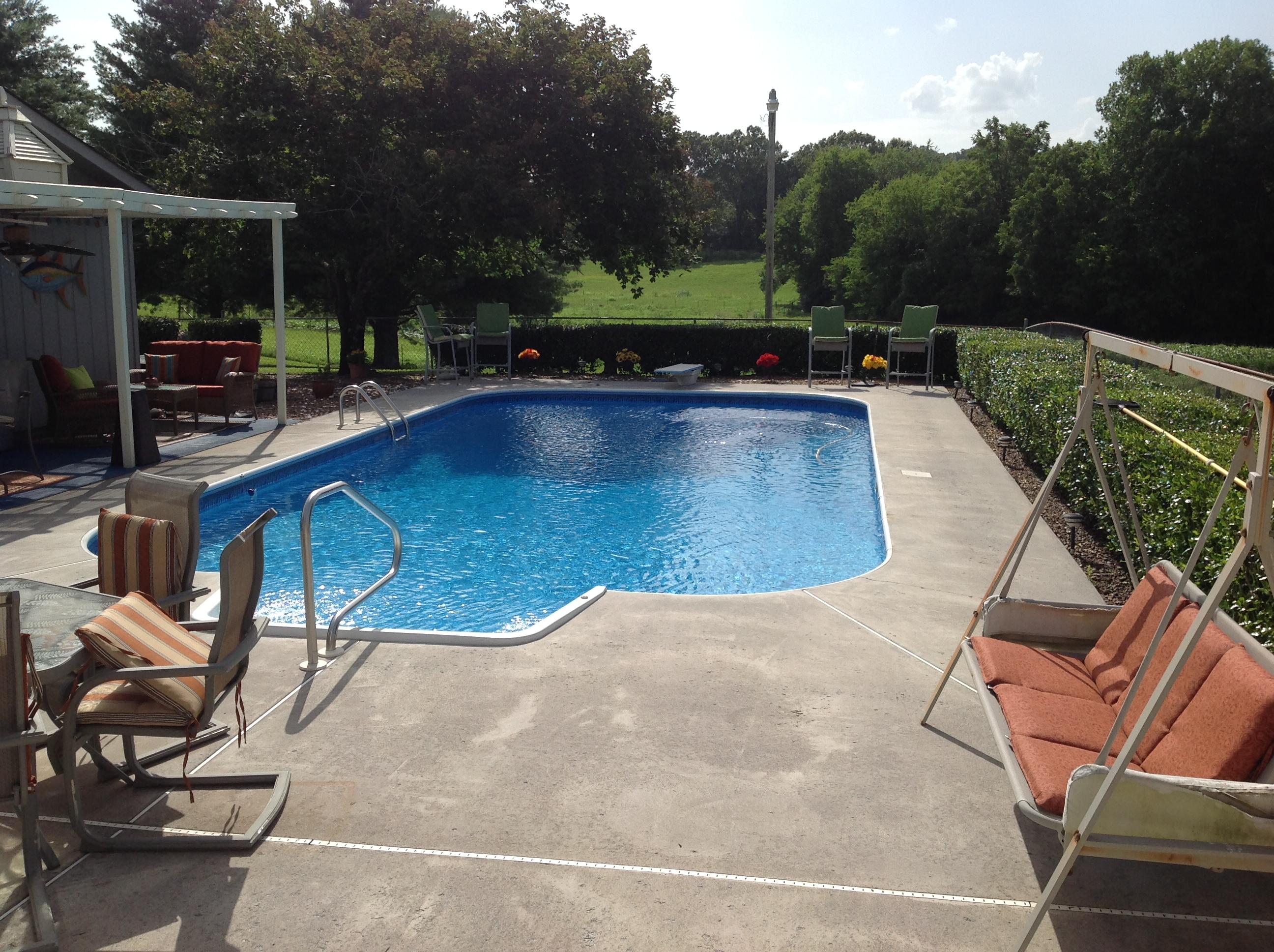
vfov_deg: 40.6
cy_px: 476
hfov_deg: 52.7
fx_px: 1286
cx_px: 637
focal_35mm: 35
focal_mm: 4.28
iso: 50
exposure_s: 1/2326
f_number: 2.4
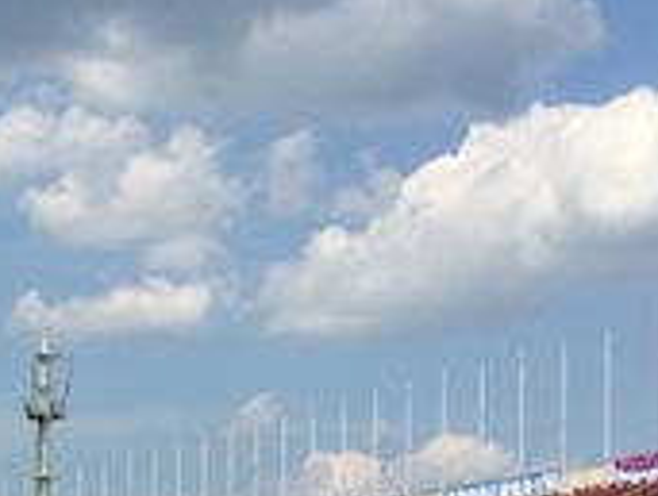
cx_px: -296
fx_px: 2133
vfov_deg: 12.7
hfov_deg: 16.2
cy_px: 696
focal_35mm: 112
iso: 40
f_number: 2.2
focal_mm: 4.12
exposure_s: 1/3425
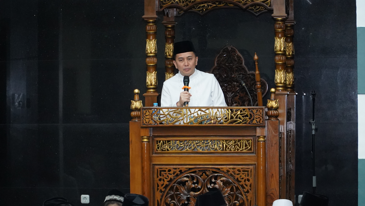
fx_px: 1384
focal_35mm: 143
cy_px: 122
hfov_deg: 15.0
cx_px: 182
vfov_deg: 8.5
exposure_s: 1/125
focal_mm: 91
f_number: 4.5
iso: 6400
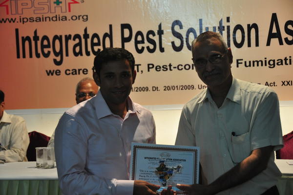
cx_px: 146
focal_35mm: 82
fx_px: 671
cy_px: 98
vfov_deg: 16.5
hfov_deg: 24.6
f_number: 5
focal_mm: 55
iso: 800
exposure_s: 1/60
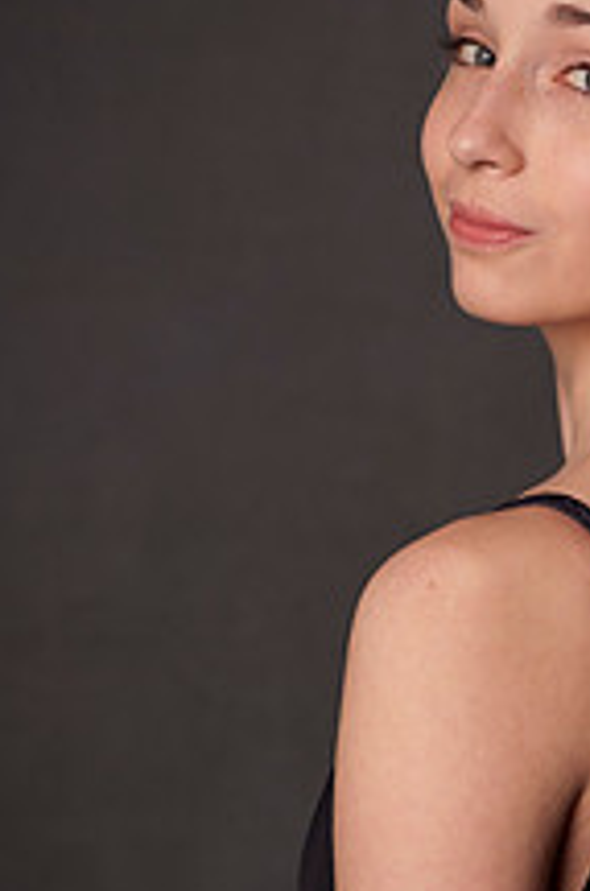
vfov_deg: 14.1
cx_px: 613
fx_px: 3606
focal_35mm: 146
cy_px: 524
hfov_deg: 9.3
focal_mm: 70
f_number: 4
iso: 100
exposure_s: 1/160
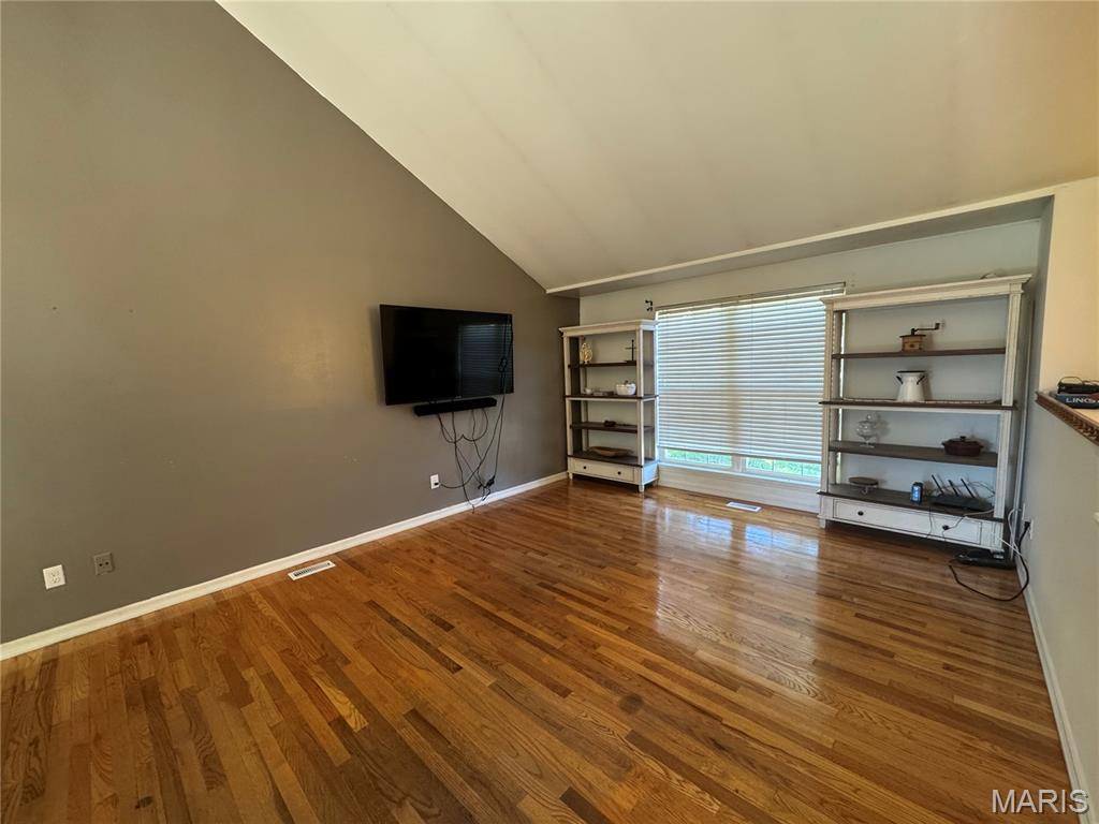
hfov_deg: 102.1
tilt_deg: -6.8
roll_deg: +2.6
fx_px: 444
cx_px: 550
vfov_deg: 85.7
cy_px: 412
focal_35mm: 14
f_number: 2.2
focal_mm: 2.22
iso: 320
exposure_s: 1/60
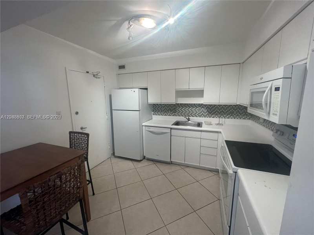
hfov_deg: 106.2
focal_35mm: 13
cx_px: 157
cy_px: 118
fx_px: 118
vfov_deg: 89.9
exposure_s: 1/120
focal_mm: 1.57
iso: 160
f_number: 1.8
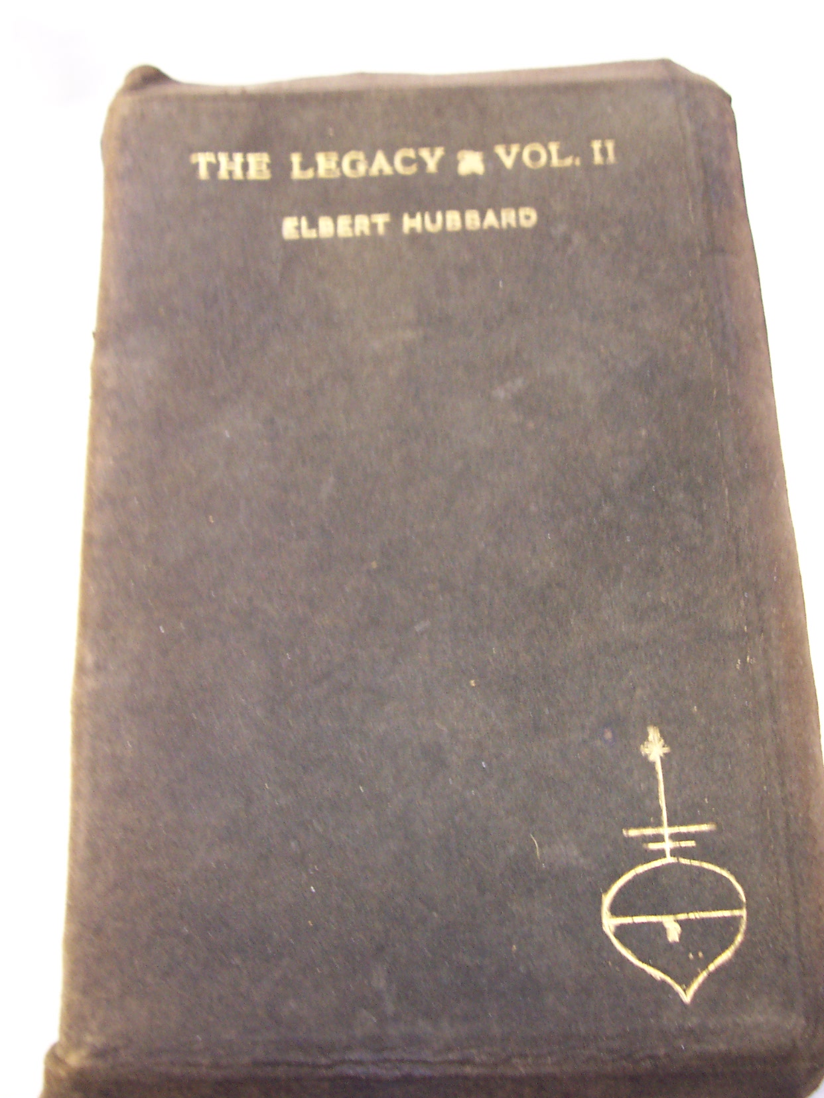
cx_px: 412
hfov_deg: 38.7
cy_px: 549
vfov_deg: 50.1
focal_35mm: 37
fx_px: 1174
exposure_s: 1/10
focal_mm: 5.6
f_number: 2.8
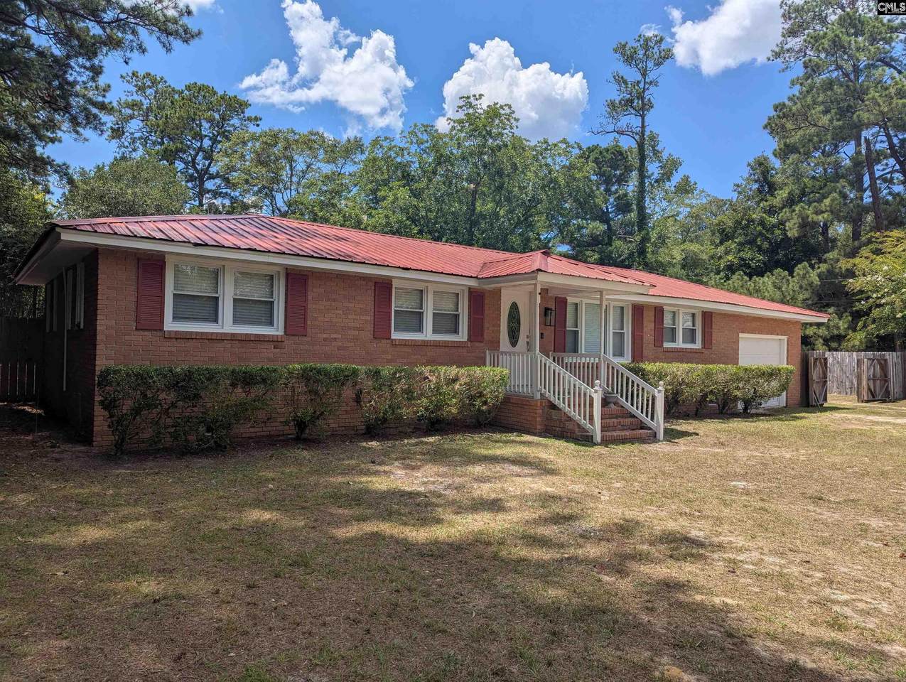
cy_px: 341
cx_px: 453
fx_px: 629
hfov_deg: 71.5
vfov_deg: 56.9
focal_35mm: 24
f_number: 1.85
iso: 46
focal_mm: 6.81
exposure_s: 1/3236
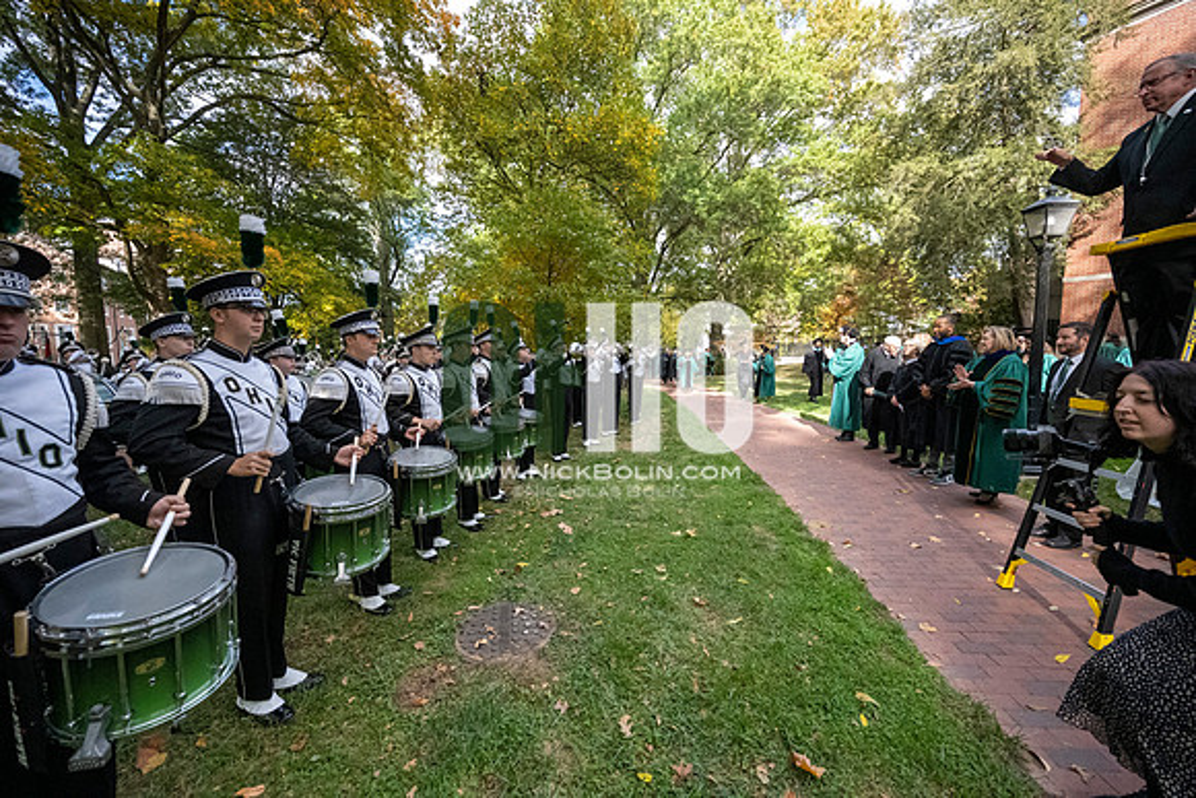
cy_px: 399
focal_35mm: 14
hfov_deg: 104.2
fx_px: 465
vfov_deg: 81.2
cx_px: 598
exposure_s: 1/8000
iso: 6400
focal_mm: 14
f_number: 4
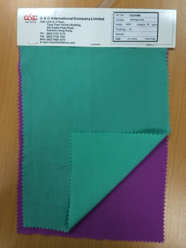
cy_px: 124
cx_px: 93
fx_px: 215
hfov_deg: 46.8
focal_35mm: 30
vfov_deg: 60.0
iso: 100
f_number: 2.2
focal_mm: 4.12
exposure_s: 1/33
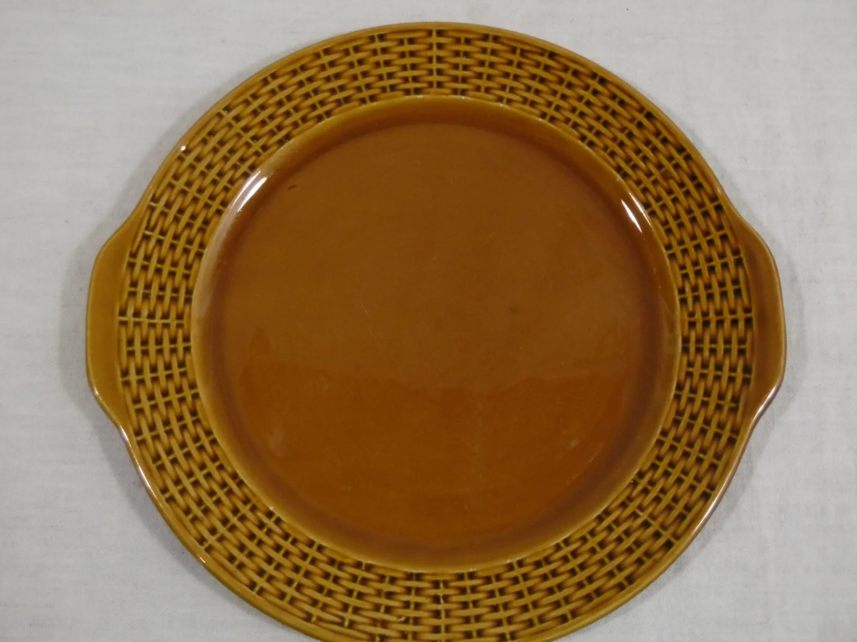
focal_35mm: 43
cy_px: 321
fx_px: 1065
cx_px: 428
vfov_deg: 33.6
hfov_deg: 43.9
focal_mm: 7.7
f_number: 3.8
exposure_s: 1/40
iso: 400
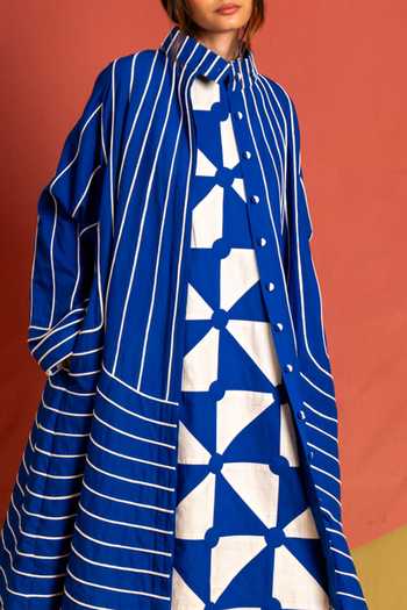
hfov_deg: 32.6
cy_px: 305
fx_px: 695
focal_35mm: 41
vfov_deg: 47.4
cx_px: 204
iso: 1250
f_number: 3.2
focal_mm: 41
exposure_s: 1/200
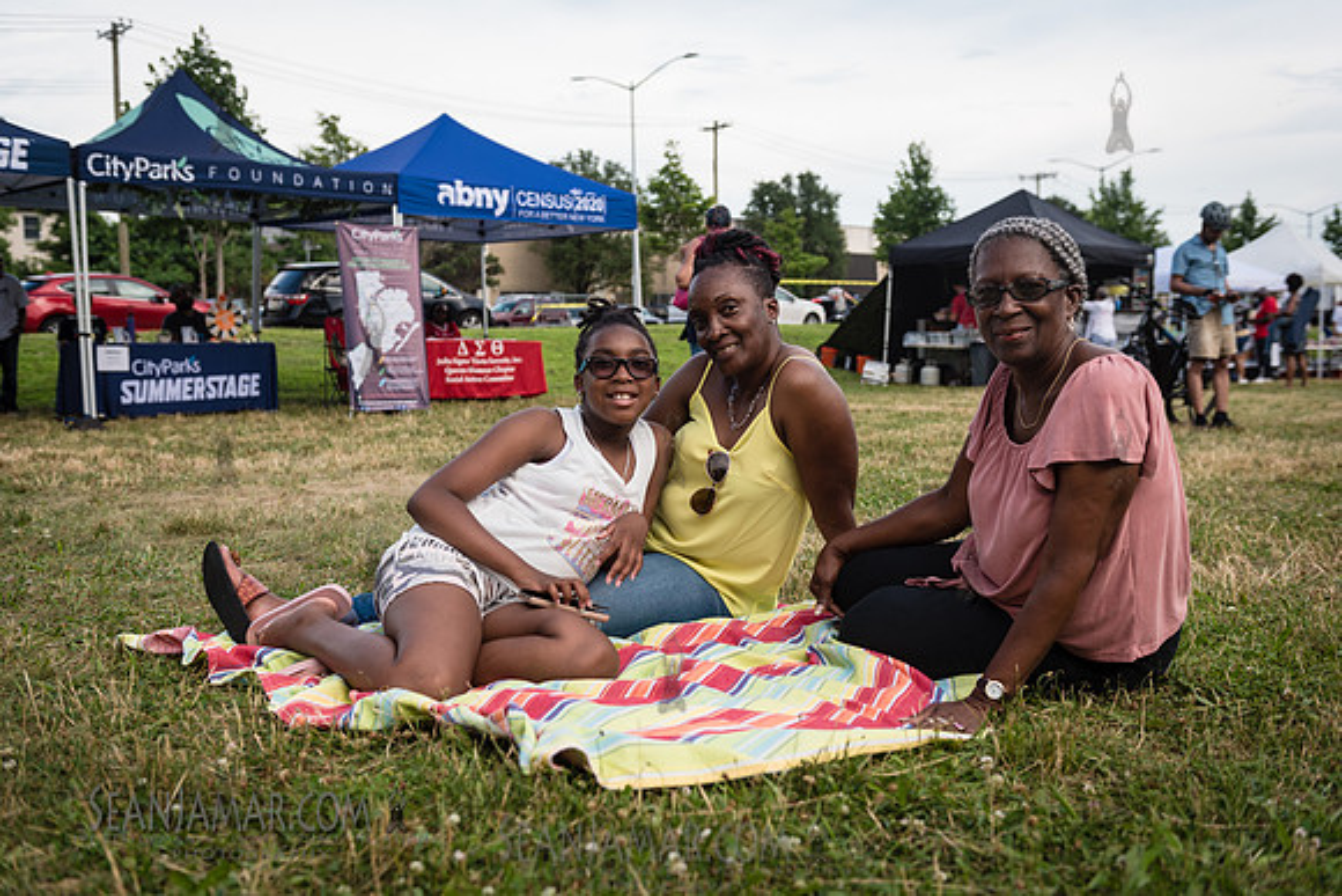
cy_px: 448
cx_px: 671
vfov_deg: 36.9
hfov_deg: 53.1
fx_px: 1342
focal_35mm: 36
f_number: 4
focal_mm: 36
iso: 250
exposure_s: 1/640
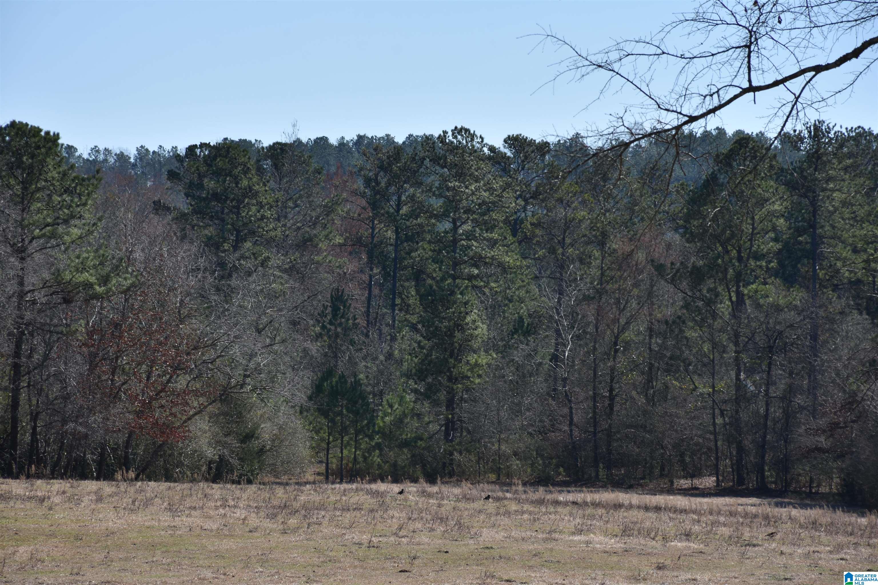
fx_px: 5121
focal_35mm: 210
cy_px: 292
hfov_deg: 9.8
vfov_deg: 6.5
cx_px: 439
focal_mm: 140
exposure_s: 1/250
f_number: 9
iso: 100
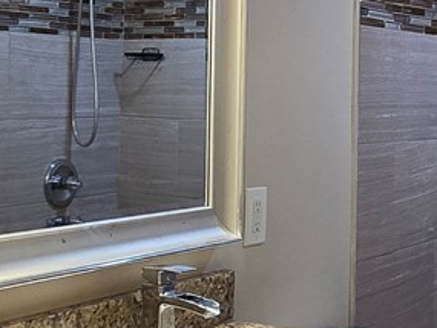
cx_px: 276
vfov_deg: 20.2
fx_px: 922
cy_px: 182
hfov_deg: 26.6
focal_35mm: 73
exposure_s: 1/60
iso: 64
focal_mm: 2.2
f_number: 2.2
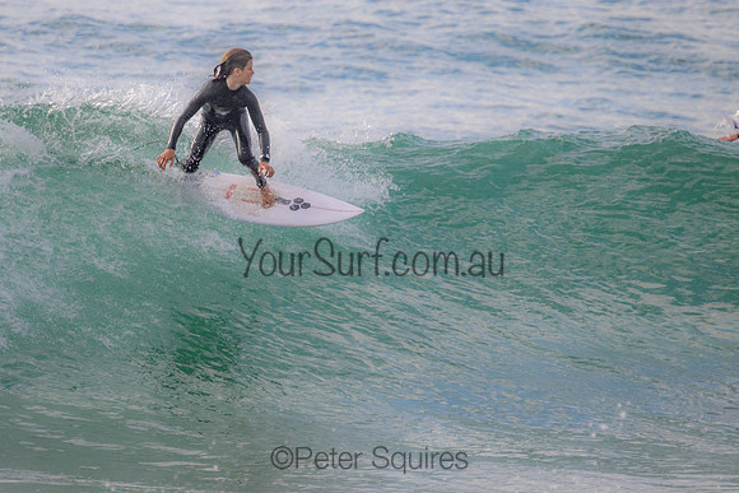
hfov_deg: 2.3
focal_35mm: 898
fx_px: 18437
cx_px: 278
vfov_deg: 1.5
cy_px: 210
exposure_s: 1/1600
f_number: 11
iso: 1600
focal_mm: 720
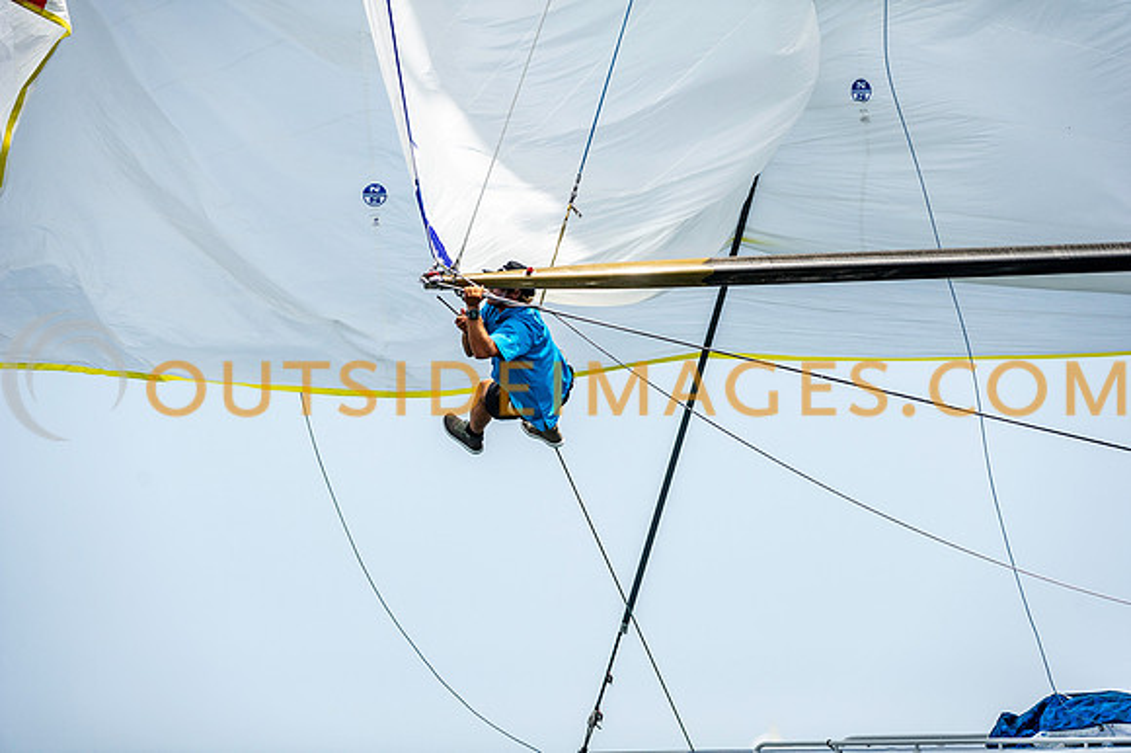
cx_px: 566
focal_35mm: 200
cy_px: 376
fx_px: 6280
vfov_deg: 6.9
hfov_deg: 10.3
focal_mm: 200
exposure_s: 1/4000
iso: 400
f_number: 5
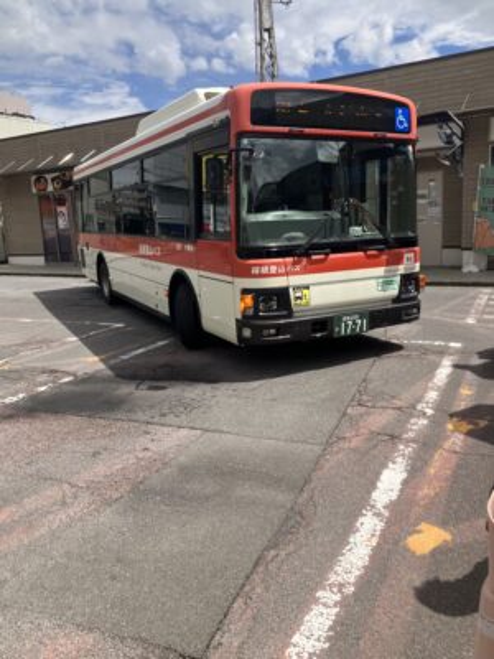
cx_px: 247
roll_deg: +3.3
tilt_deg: -9.3
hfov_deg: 49.7
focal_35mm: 28
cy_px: 330
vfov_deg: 63.4
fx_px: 533
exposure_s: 1/2703
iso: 32
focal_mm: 3.99
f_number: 1.8
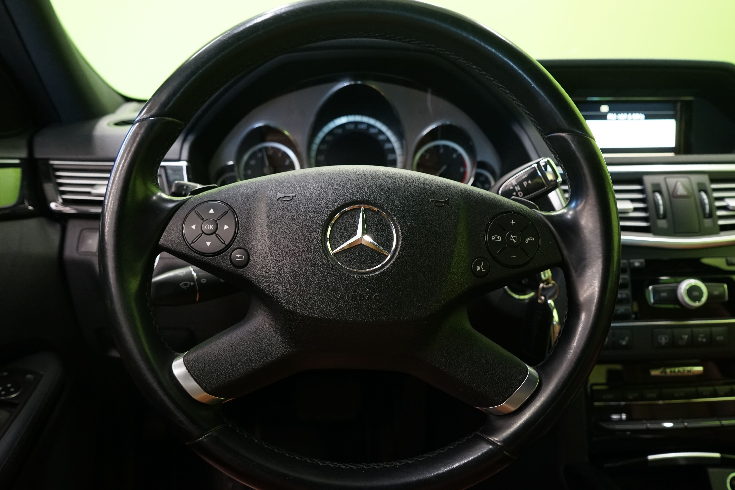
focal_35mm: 29
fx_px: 592
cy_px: 245
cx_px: 368
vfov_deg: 45.0
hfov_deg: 63.7
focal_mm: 29
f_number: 5.6
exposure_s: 1/20
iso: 1600
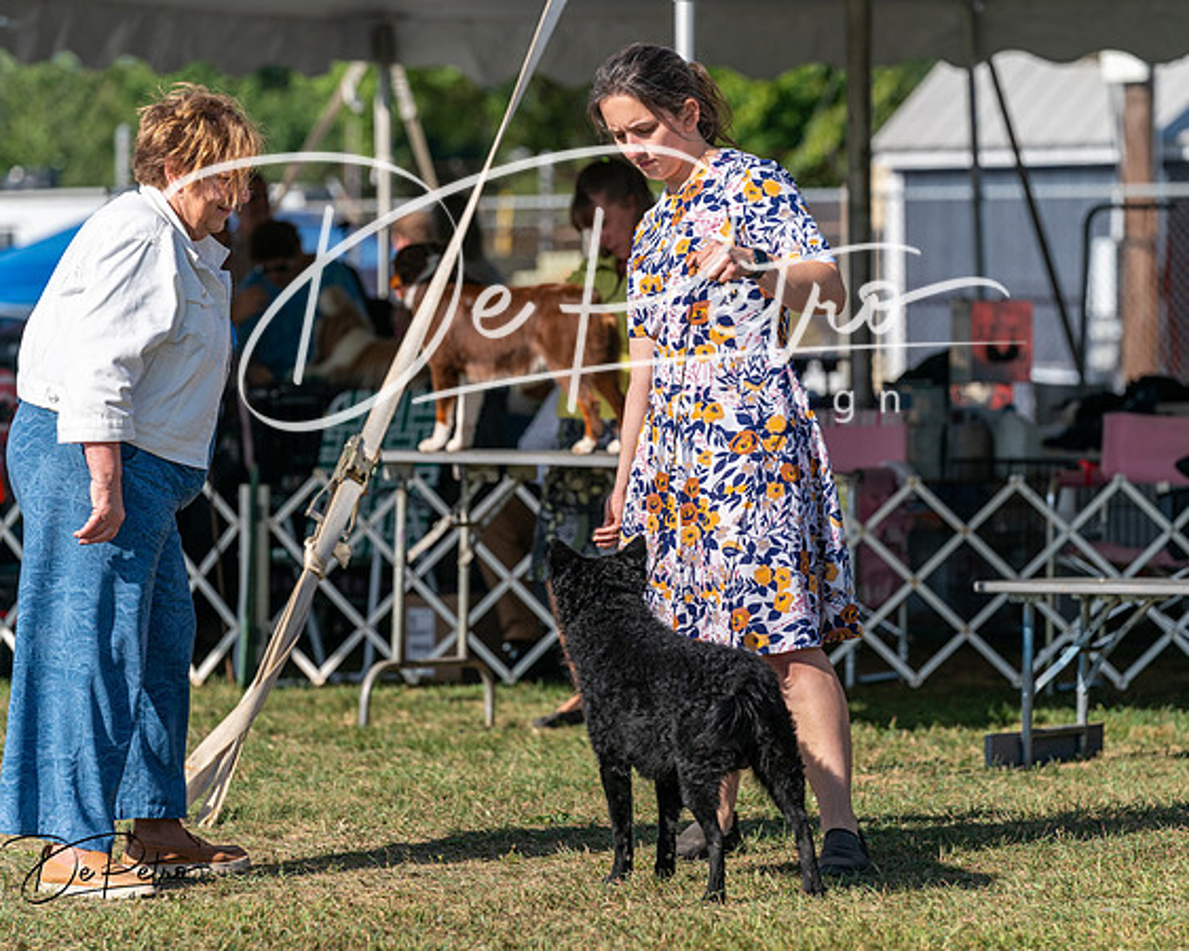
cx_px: 594
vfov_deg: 8.0
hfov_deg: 10.0
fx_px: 6774
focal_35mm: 193
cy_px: 476
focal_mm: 171
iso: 125
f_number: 4.5
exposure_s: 1/1250
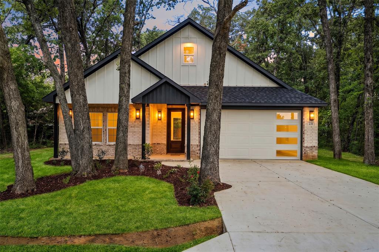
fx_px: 379
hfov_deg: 53.1
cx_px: 190
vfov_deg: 36.8
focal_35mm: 36
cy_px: 126
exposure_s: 1/640
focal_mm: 24
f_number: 9
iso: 640
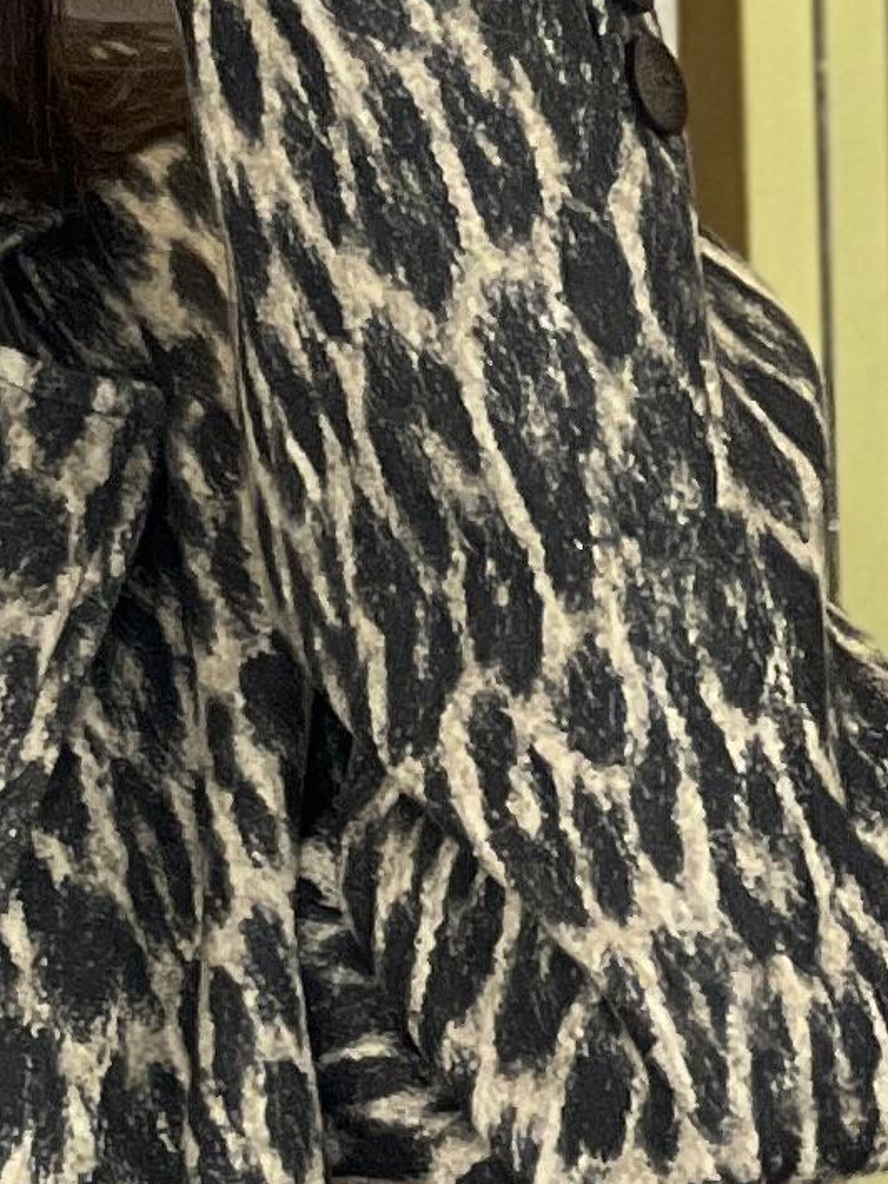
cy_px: 1314
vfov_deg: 4.5
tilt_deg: -7.3
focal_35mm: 438
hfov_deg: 3.4
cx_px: -442
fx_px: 14977
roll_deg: +2.3
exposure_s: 1/121
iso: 200
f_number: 2.8
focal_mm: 9
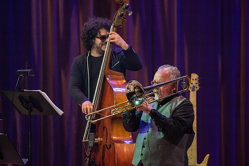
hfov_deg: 5.2
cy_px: 83
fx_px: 2767
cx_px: 124
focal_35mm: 400
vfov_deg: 3.4
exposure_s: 1/320
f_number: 5.6
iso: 3200
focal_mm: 400
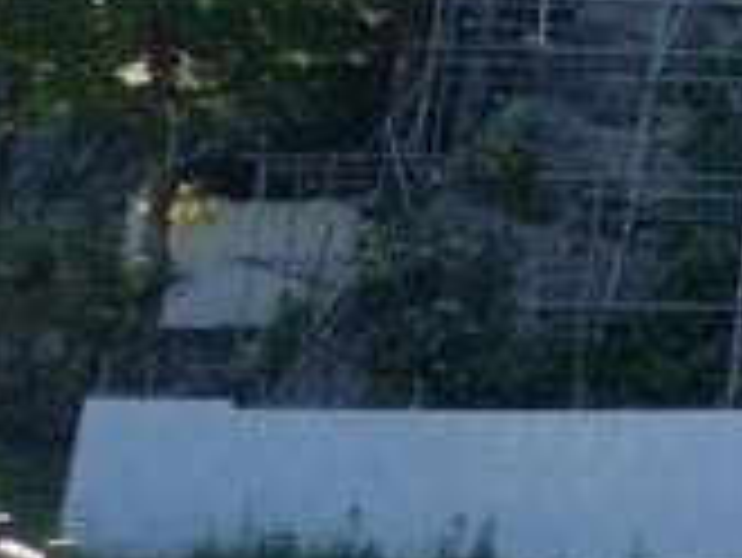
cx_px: 1704
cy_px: -369
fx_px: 2703
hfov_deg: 12.6
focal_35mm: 126
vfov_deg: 11.1
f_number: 1.8
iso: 100
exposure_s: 1/828
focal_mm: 4.58
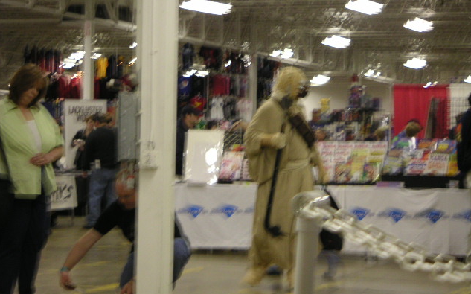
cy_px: 120
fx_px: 1527
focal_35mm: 119
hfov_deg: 17.5
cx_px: 234
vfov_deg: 11.0
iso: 100
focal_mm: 14.4
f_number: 3.7
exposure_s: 1/8
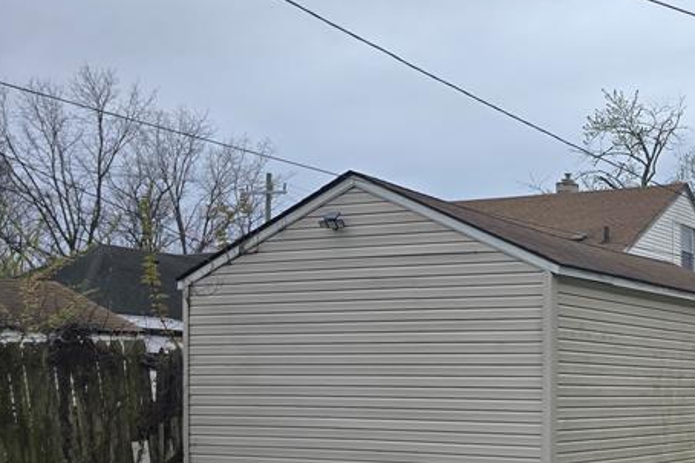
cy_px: 402
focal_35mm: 54
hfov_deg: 33.6
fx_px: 1042
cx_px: 700
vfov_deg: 24.4
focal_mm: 6.3
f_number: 1.7
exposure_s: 1/403
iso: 12
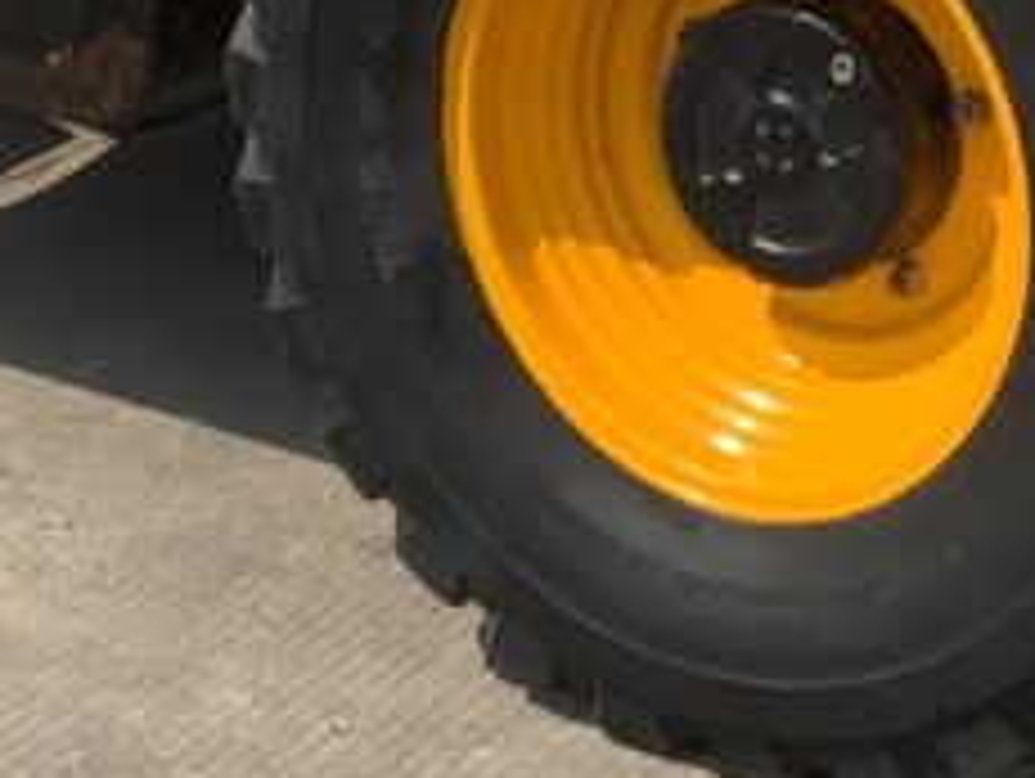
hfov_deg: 15.2
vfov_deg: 10.9
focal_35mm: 129
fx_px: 3861
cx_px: 684
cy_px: -508
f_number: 1.8
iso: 16
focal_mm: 3
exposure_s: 1/1984
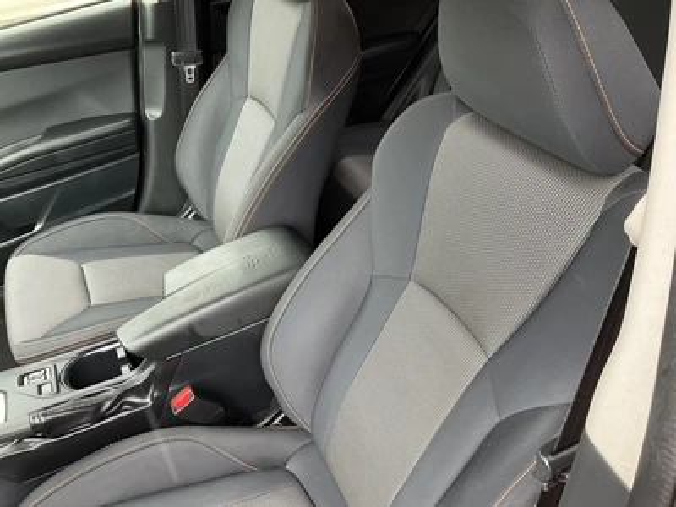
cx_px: 338
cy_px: 254
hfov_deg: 61.7
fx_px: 566
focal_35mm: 29
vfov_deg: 48.2
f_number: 1.8
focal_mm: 3
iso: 100
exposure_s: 1/60
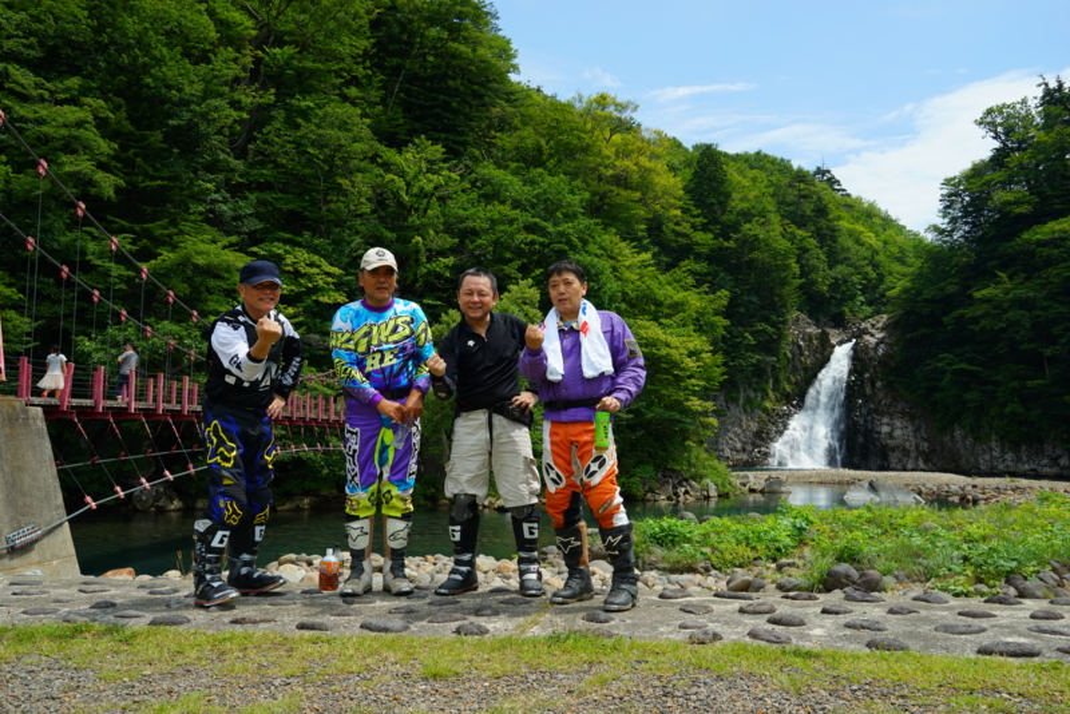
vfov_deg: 41.1
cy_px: 357
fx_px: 951
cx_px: 535
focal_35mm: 32
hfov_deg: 58.7
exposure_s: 1/125
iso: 100
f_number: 11
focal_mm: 32
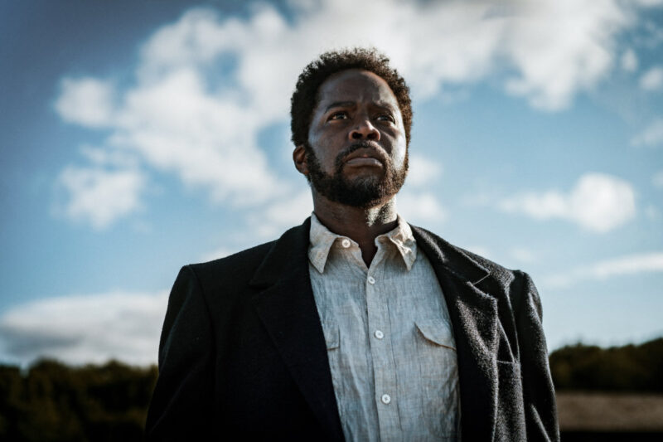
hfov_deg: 36.3
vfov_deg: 24.6
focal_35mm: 55
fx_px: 1013
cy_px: 221
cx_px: 332
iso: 100
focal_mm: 55
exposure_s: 1/1000
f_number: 2.8
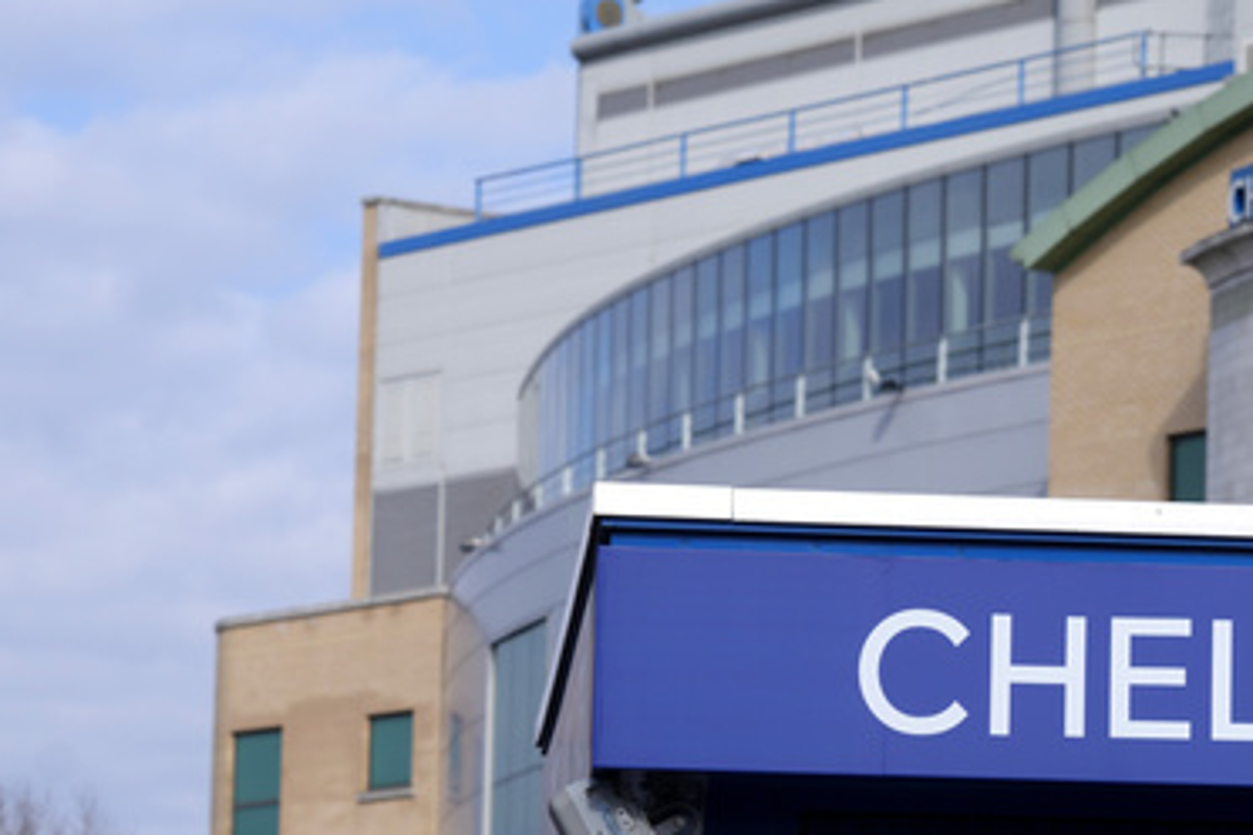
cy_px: 473
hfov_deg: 9.6
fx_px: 7378
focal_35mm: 212
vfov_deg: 6.5
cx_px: 1536
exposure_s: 1/320
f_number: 8
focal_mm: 77
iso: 100
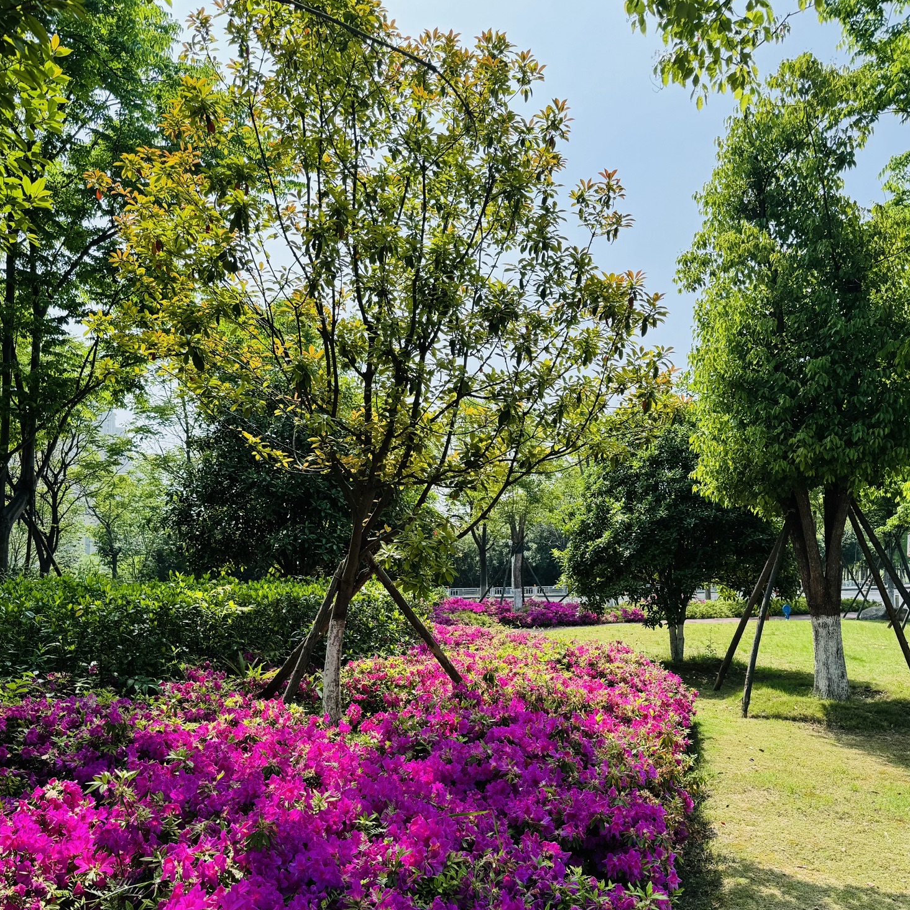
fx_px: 863
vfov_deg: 55.1
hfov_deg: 55.6
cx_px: 456
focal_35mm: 29
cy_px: 560
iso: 80
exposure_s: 1/2041
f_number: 1.78
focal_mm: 6.76
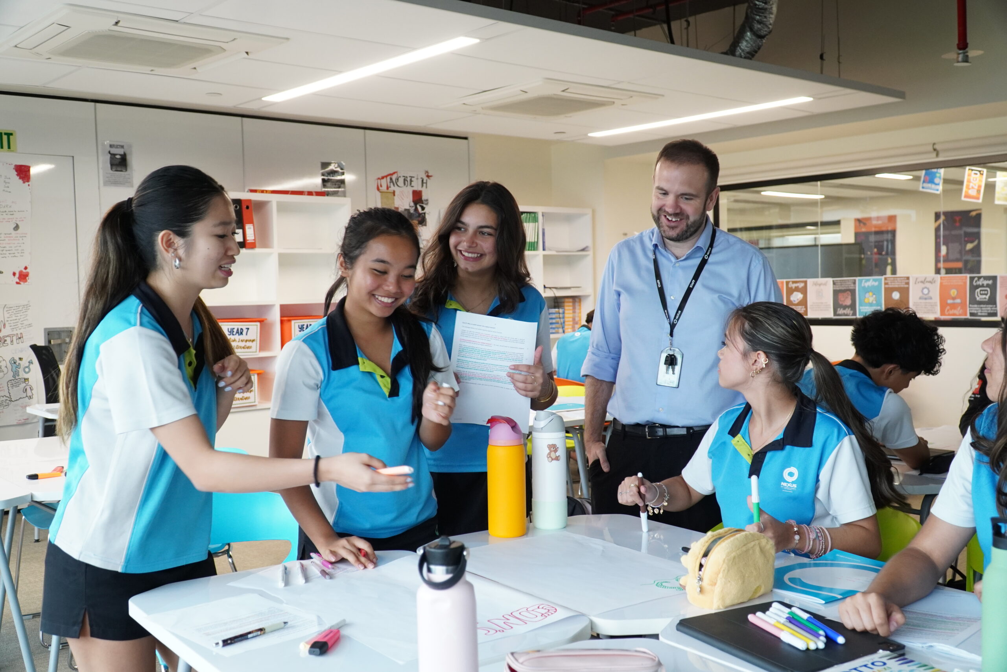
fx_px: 965
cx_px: 504
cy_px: 336
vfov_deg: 38.4
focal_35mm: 34
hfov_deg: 55.1
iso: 1250
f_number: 4
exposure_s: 1/125
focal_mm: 23
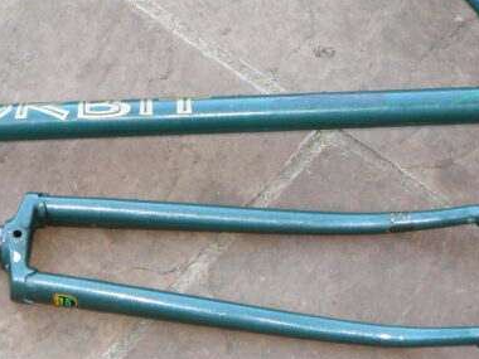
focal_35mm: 140
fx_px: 1937
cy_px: 30
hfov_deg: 14.1
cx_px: 260
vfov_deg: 10.5
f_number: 3.5
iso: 80
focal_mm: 9.31
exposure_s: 1/50
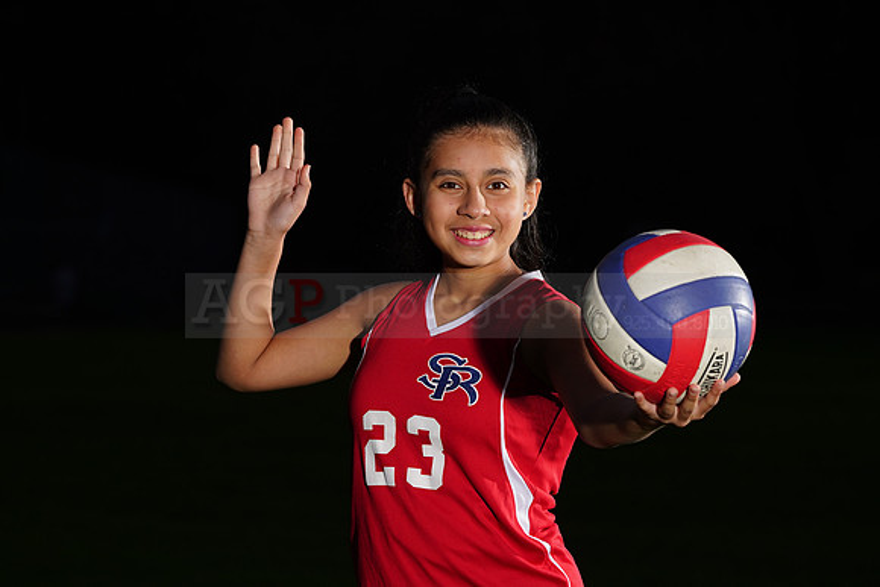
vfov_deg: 7.3
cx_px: 440
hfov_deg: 10.9
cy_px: 294
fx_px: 4621
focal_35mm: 189
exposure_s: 1/125
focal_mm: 189
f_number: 9
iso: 400
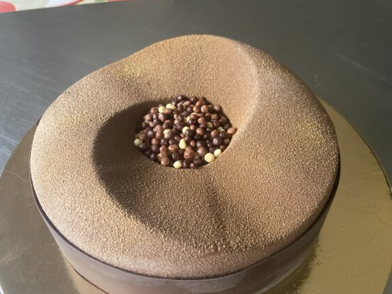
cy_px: 138
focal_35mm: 31
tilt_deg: -46.4
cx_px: 192
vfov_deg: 45.4
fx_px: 351
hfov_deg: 58.4
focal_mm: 4.25
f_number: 1.8
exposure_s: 1/60
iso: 400
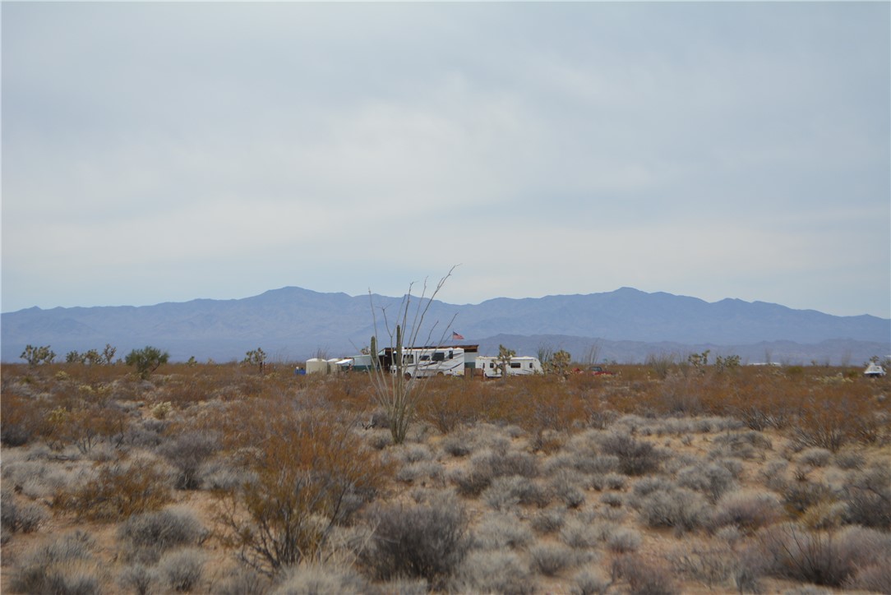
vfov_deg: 16.6
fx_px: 2043
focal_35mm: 82
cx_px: 446
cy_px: 298
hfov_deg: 24.6
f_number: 7.1
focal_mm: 55
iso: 400
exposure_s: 1/2000
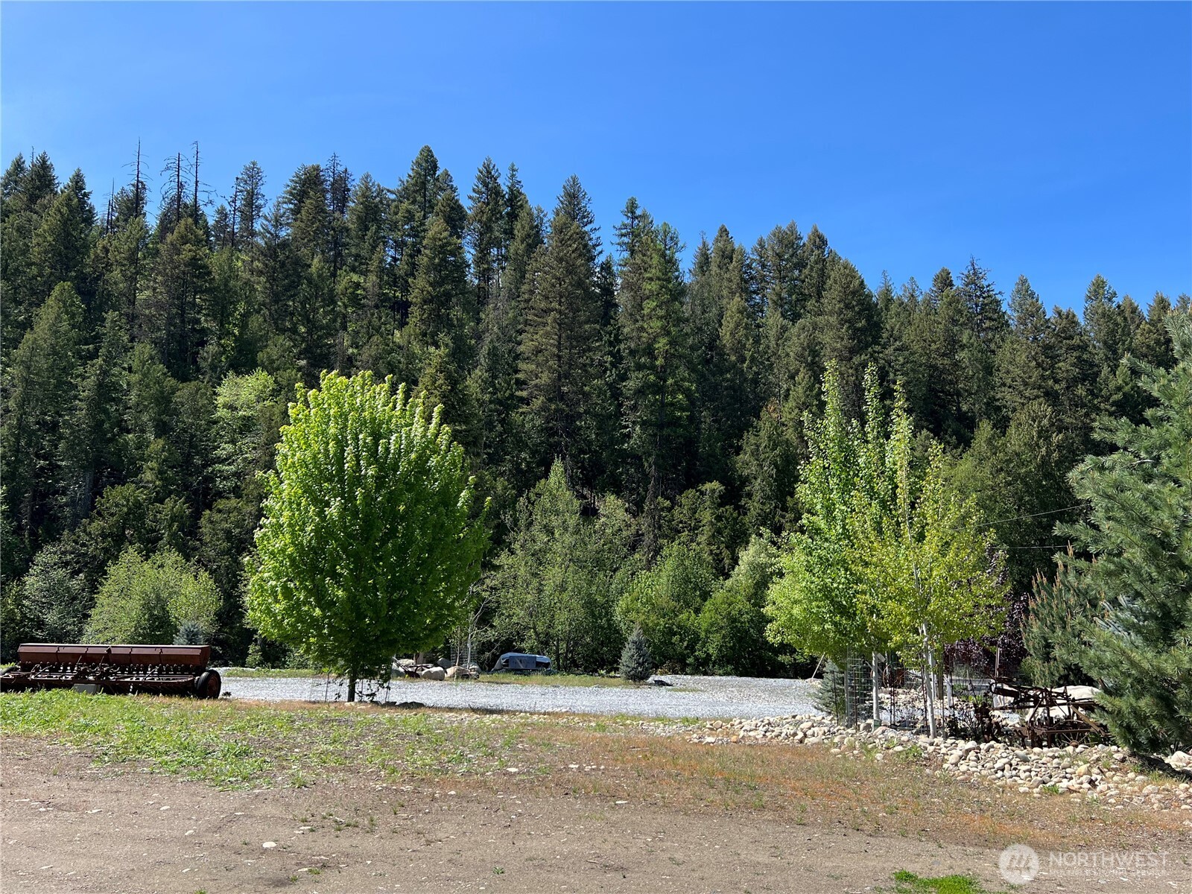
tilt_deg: +11.4
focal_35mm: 26
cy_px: 447
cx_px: 596
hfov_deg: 67.3
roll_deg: -1.2
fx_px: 895
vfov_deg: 53.1
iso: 50
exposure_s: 1/1869
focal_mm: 5.7
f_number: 1.5
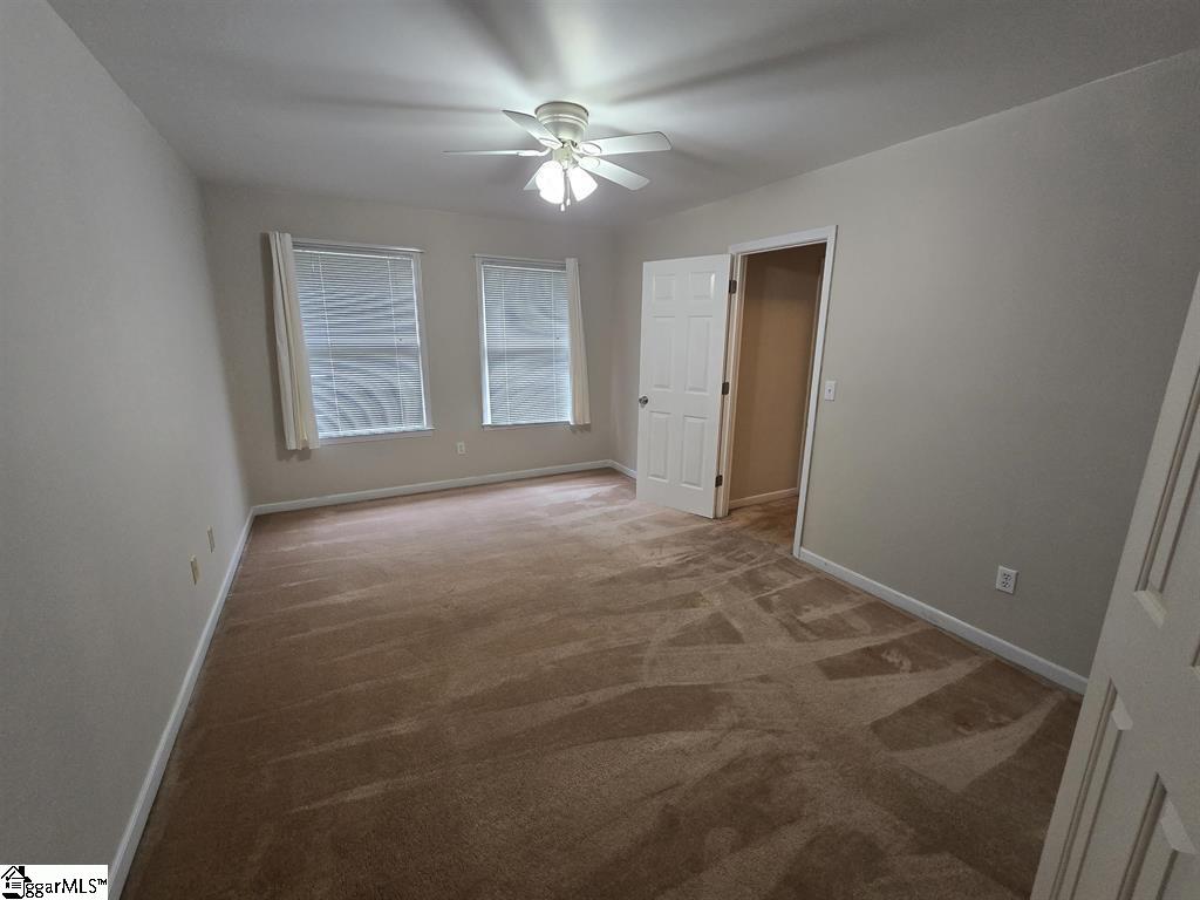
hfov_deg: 106.2
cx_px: 600
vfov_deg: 89.9
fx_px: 451
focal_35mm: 13
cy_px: 450
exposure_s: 1/60
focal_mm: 2.2
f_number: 2.2
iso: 200
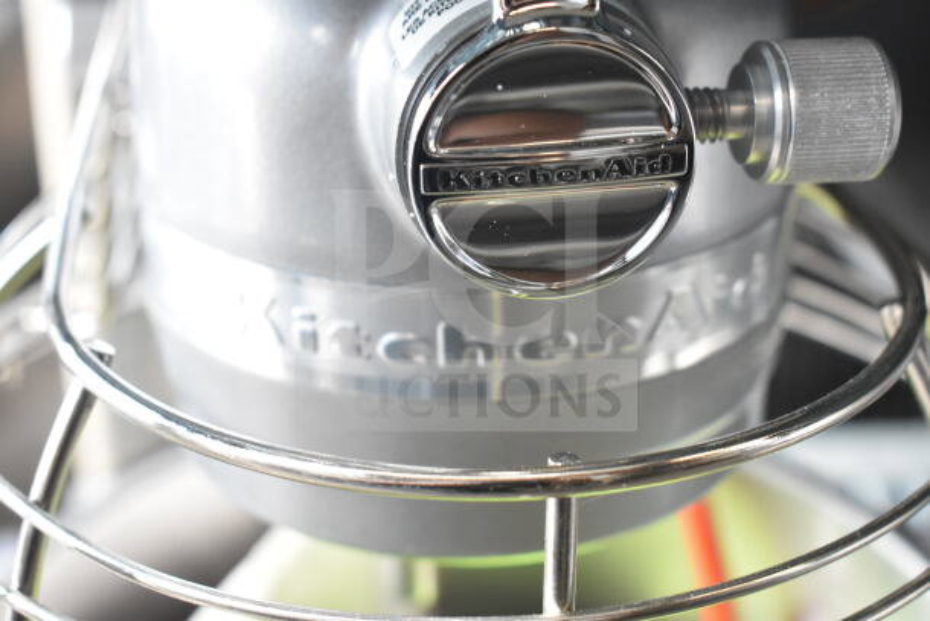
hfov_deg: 33.4
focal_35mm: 60
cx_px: 465
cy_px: 310
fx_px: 1550
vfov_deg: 22.6
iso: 1600
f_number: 5.6
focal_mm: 40
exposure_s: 1/125
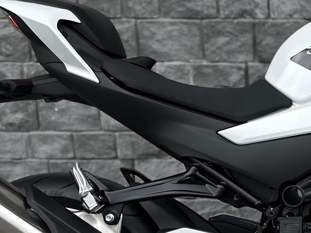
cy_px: 157
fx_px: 674
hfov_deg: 24.0
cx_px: 359
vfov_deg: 19.6
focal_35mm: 75
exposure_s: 1/1562
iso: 80
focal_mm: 6.86
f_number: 1.78
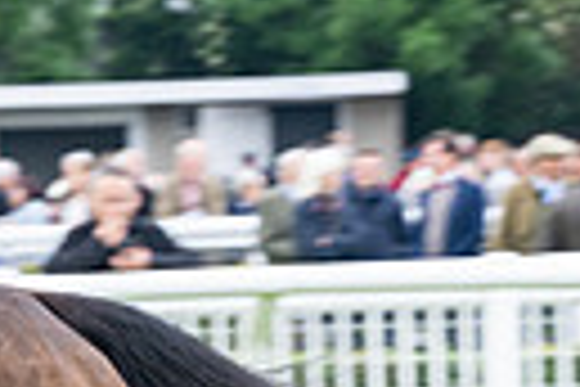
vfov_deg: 3.2
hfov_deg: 4.7
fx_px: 6911
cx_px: -704
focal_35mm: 429
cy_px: 497
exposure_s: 1/400
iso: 400
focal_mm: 70
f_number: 4
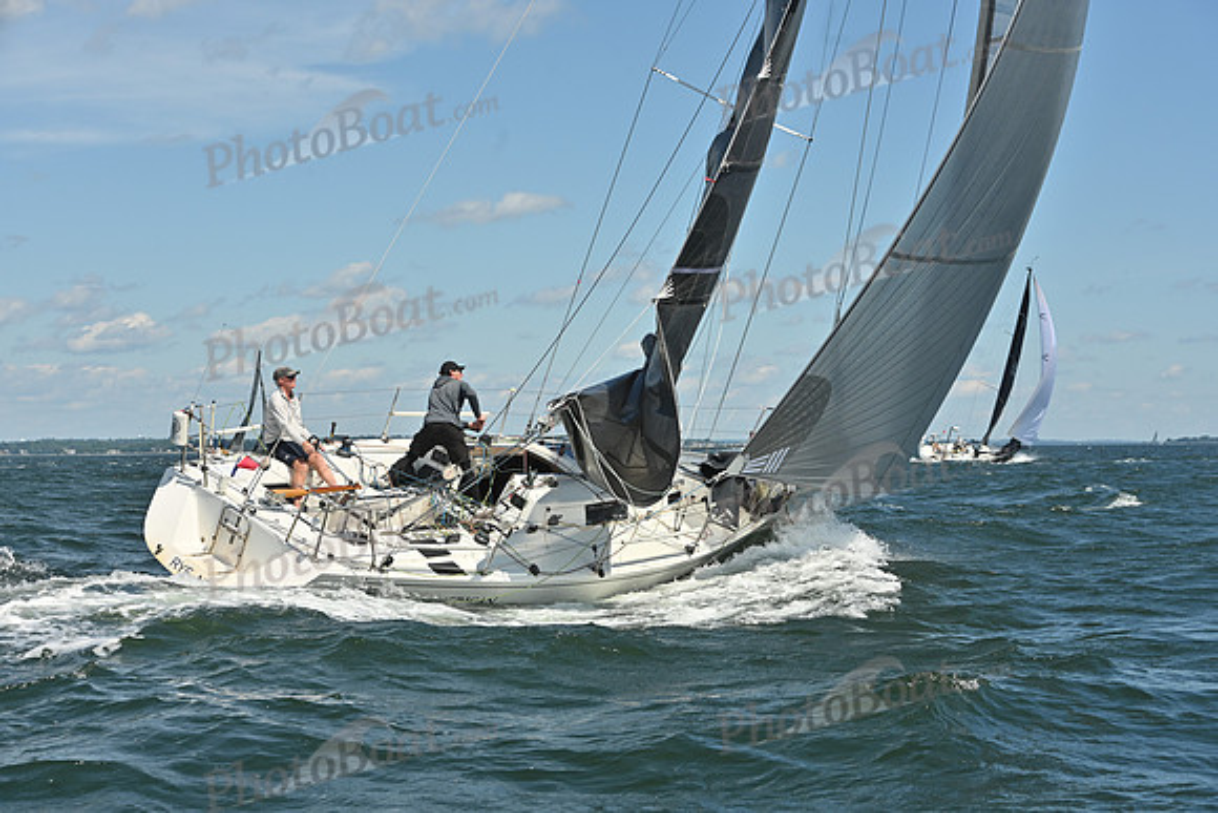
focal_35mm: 70
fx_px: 2369
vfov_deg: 19.5
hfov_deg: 28.8
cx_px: 609
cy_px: 406
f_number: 9
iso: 250
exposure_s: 1/1250
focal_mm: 70
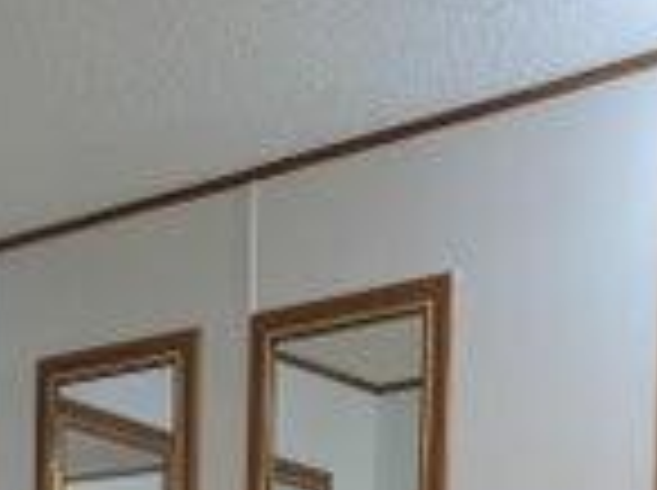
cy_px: 922
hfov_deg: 22.0
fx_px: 1686
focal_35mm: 89
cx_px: 279
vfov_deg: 14.3
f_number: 1.73
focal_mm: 4.38
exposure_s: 1/60
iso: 87
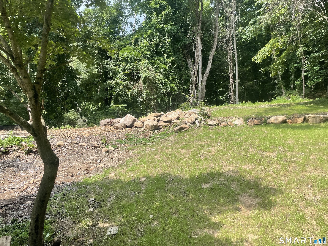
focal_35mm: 26
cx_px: 164
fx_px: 246
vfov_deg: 53.1
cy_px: 123
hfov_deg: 67.3
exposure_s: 1/888
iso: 32
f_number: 1.6
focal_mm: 4.2
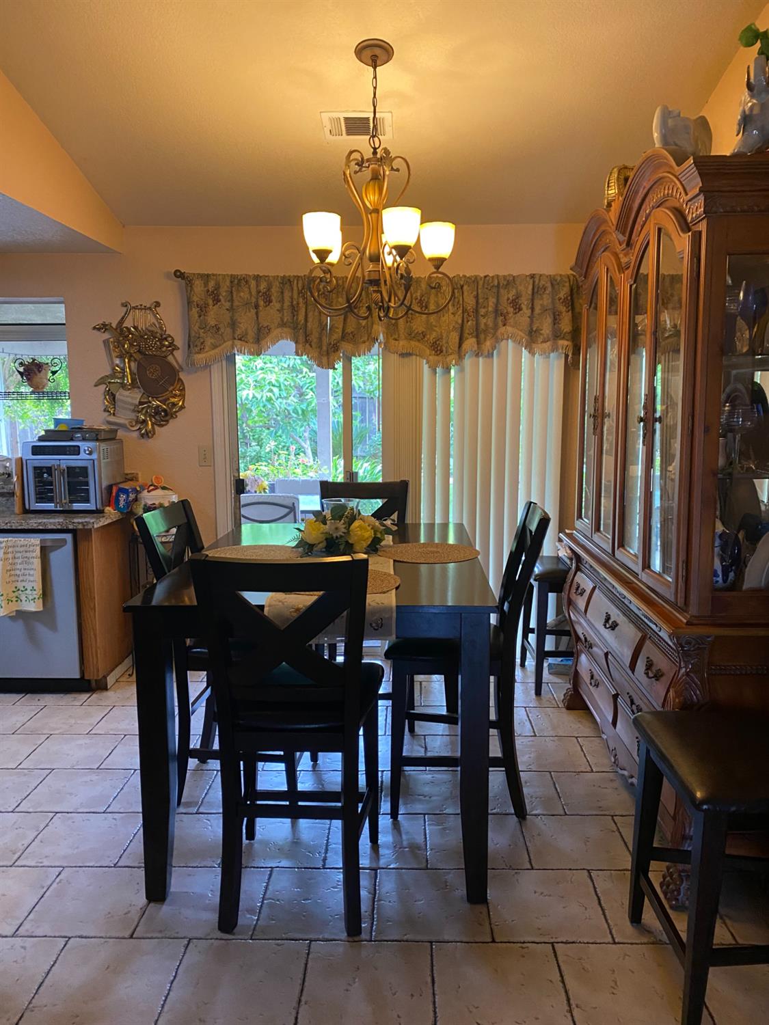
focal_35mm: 26
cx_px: 384
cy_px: 512
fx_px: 770
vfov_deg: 67.3
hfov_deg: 53.1
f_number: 1.8
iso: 250
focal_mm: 4.25
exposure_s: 1/60
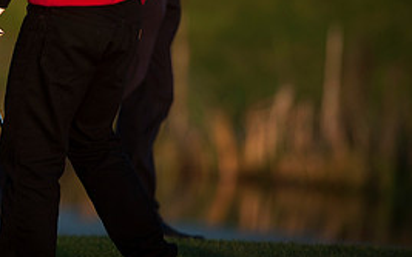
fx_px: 7468
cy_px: -18
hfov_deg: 3.2
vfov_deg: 2.0
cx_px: 14
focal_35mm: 665
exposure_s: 1/800
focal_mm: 300
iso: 200
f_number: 4
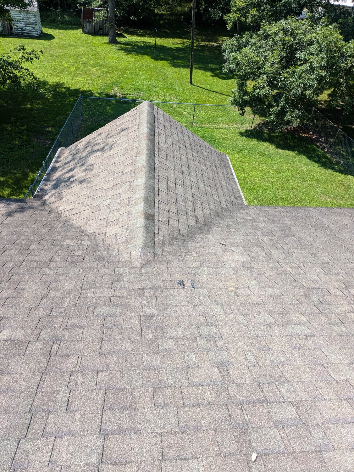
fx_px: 341
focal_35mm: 25
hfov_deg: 54.9
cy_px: 236
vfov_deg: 69.4
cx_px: 177
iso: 69
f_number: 1.89
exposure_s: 1/836
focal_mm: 5.43
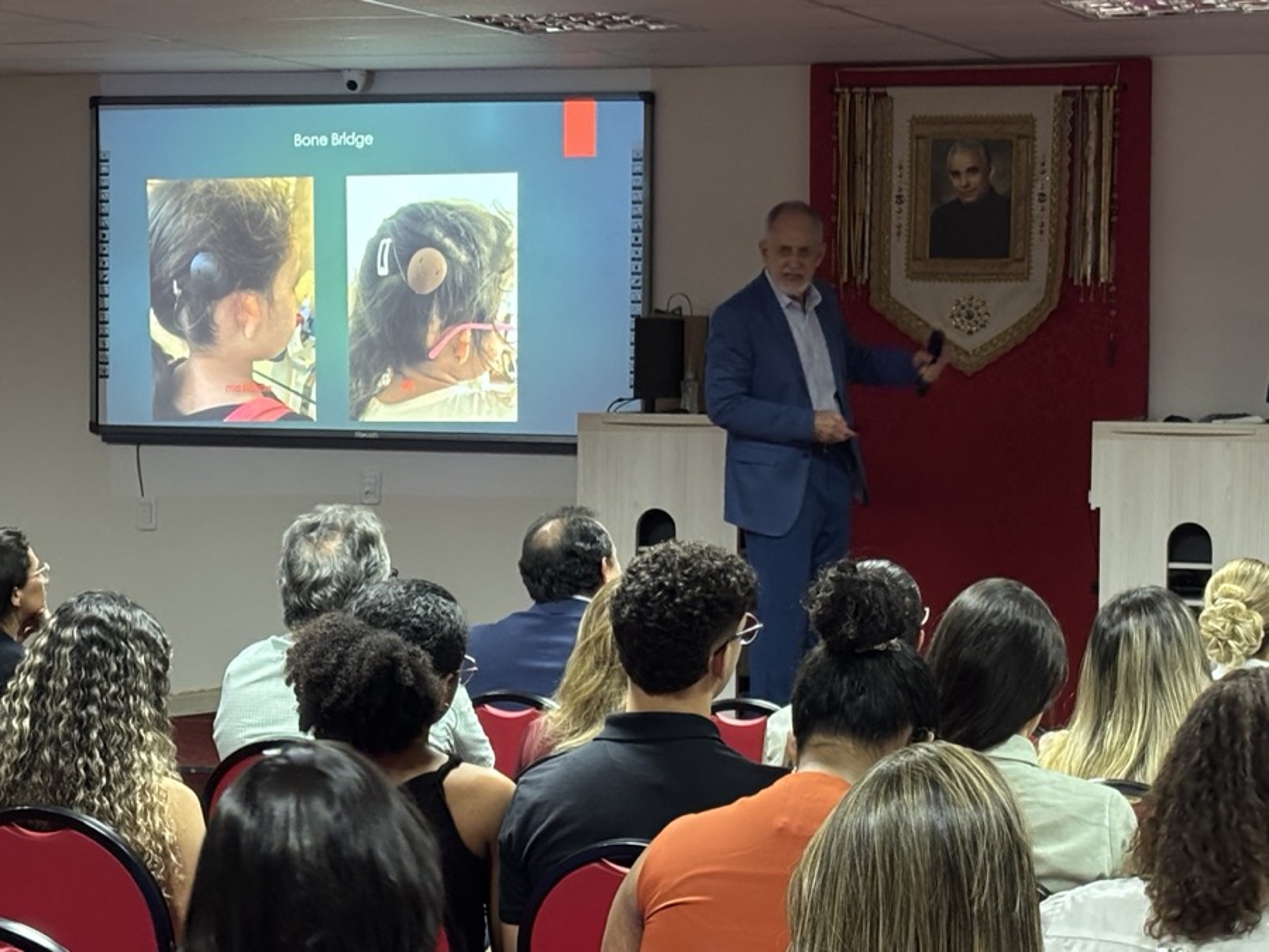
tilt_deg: -1.8
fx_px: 1906
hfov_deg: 36.8
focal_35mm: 52
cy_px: 476
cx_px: 634
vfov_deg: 28.0
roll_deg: -0.8
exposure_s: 1/30
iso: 250
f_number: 1.6
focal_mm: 5.96
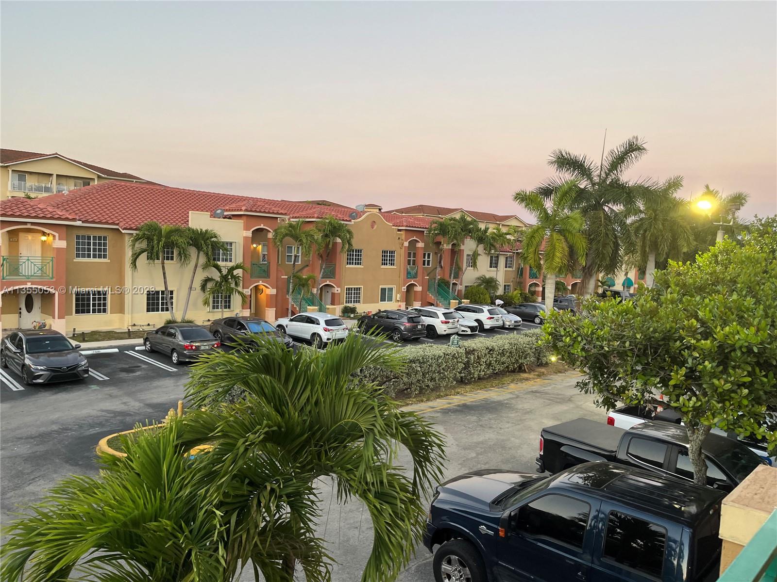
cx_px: 388
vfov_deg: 53.1
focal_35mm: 26
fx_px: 584
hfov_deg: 67.3
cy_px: 291
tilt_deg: -4.7
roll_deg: -2.5
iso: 64
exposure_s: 1/60
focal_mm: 5.1
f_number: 1.6
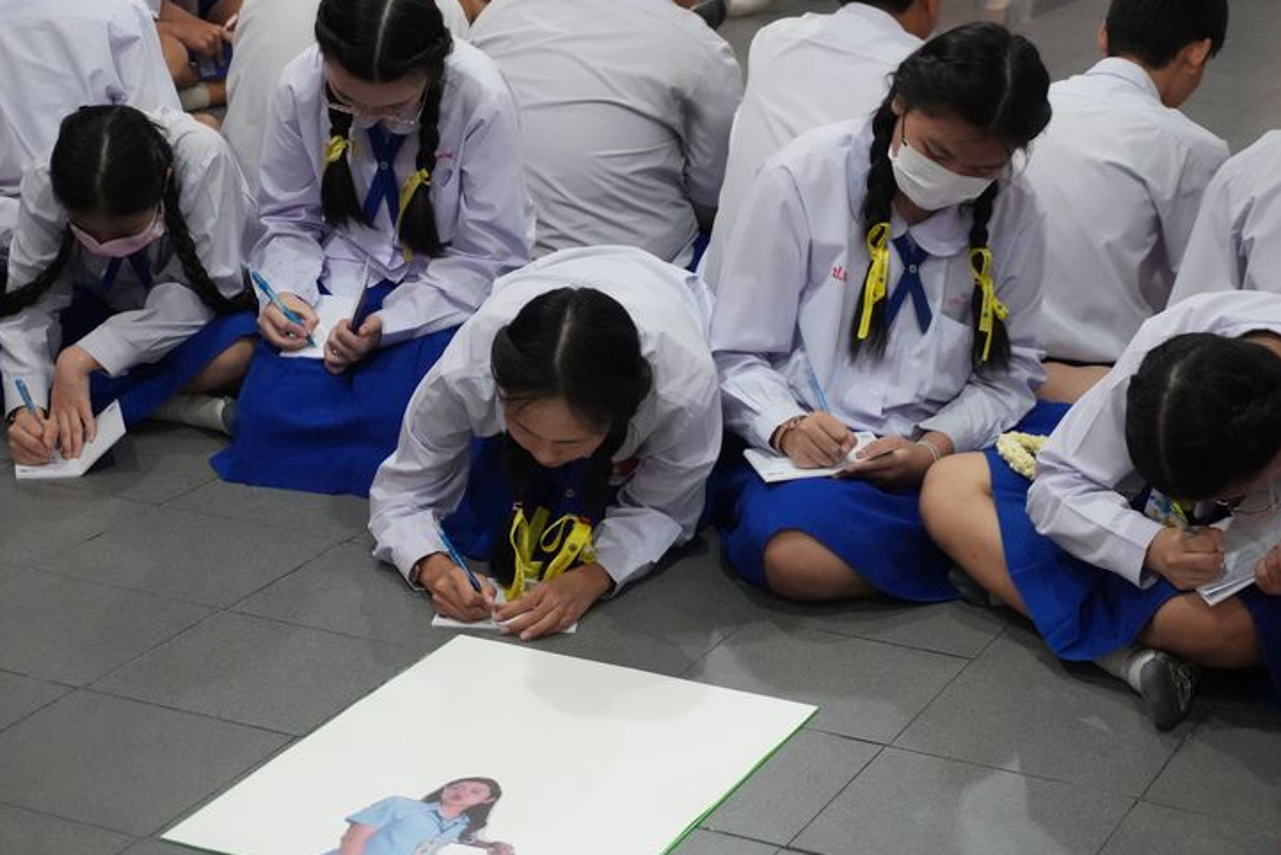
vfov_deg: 17.5
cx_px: 627
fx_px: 2776
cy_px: 421
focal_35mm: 78
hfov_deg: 26.0
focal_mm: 50
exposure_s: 1/160
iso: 5000
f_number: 5.6
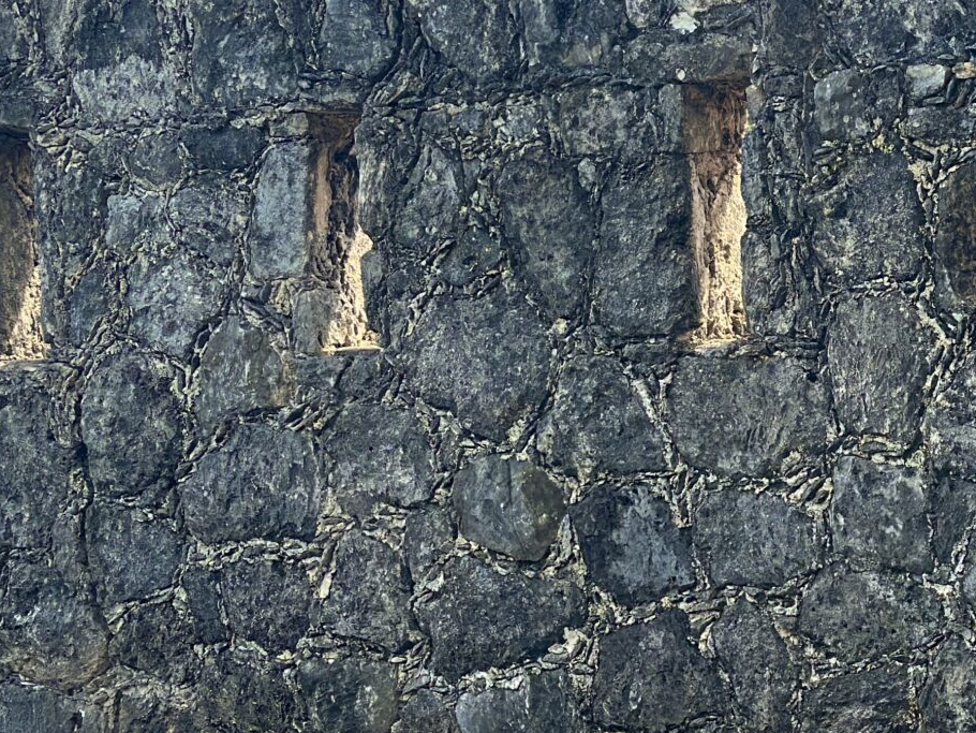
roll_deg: +1.3
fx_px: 3046
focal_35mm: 108
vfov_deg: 13.7
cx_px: 956
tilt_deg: +0.5
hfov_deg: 17.8
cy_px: 258
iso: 80
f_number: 1.78
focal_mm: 6.86
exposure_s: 1/1517
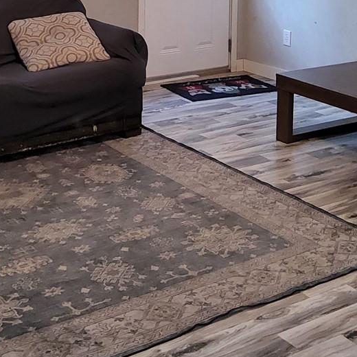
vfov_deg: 23.9
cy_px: -29
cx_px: 149
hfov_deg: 25.3
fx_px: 793
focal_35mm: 68
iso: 1000
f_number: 2
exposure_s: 1/120
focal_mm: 3.08
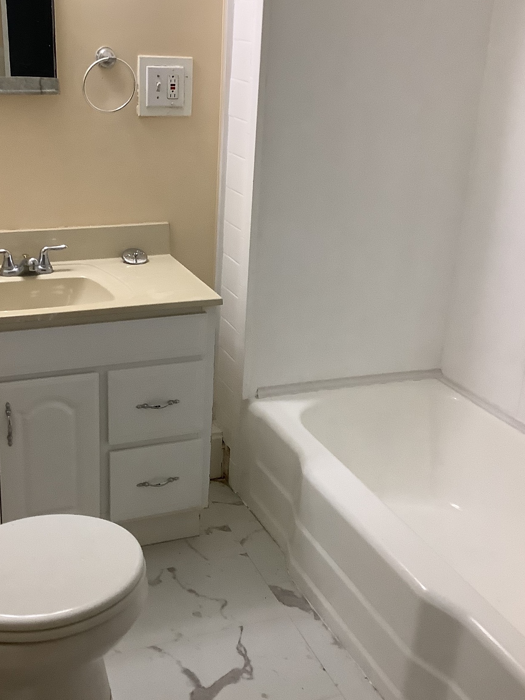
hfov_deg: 33.5
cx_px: 212
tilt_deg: -20.7
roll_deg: -2.4
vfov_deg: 43.8
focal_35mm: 43
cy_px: 342
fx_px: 869
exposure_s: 1/60
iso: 200
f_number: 2.4
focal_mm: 3.3
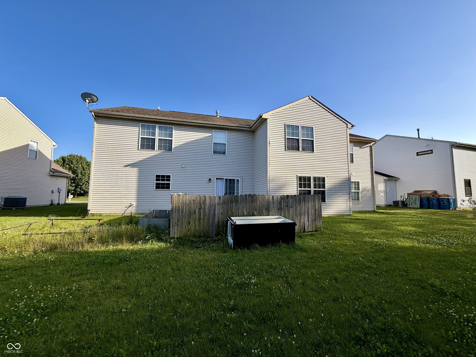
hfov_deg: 102.1
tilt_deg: +4.5
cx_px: 238
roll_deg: -0.6
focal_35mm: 14
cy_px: 178
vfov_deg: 85.7
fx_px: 193
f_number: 2.2
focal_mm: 2.22
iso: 32
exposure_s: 1/770
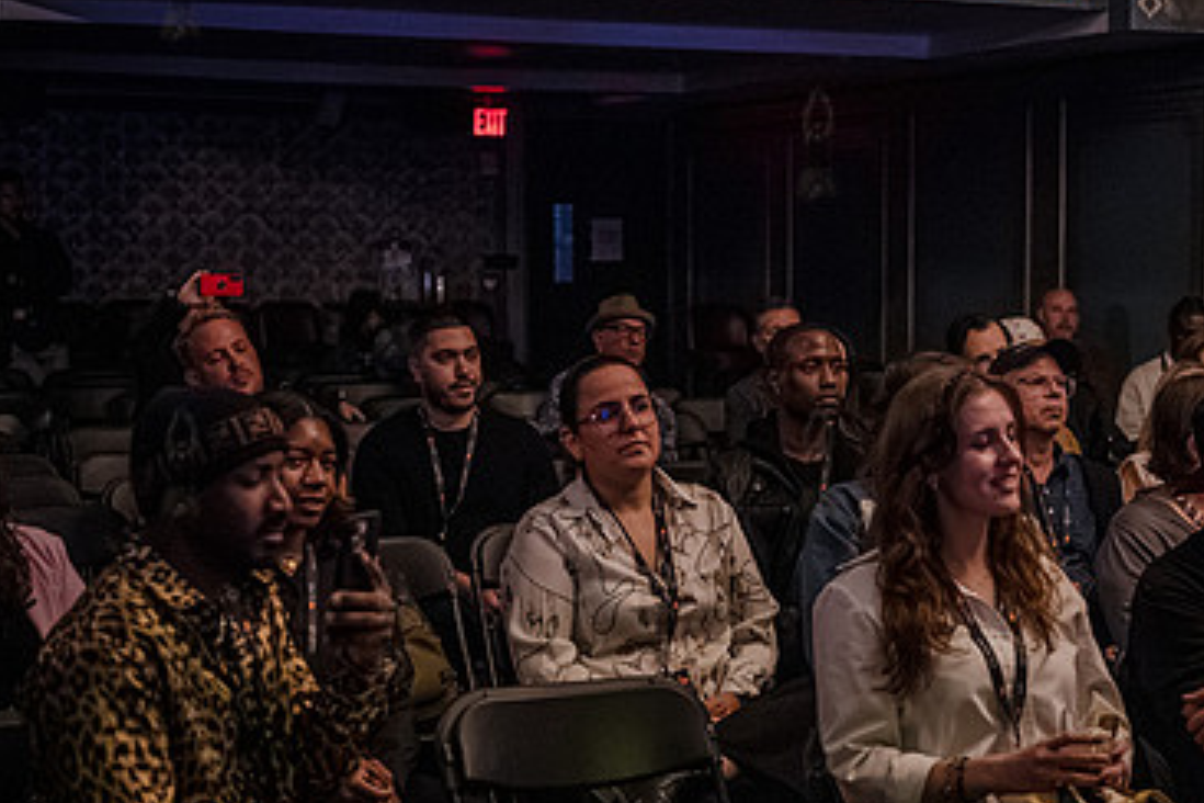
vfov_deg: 20.0
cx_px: 776
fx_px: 2274
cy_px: 461
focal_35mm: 68
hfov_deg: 29.5
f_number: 2.8
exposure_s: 1/160
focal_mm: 40
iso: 16000
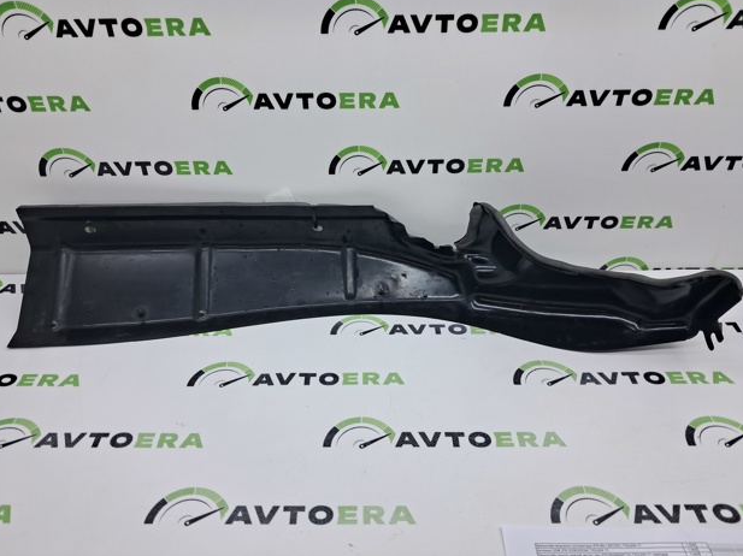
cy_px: 270
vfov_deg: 49.7
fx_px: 601
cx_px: 362
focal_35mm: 28
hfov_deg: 63.5
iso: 50
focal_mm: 4
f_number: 1.8
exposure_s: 1/117
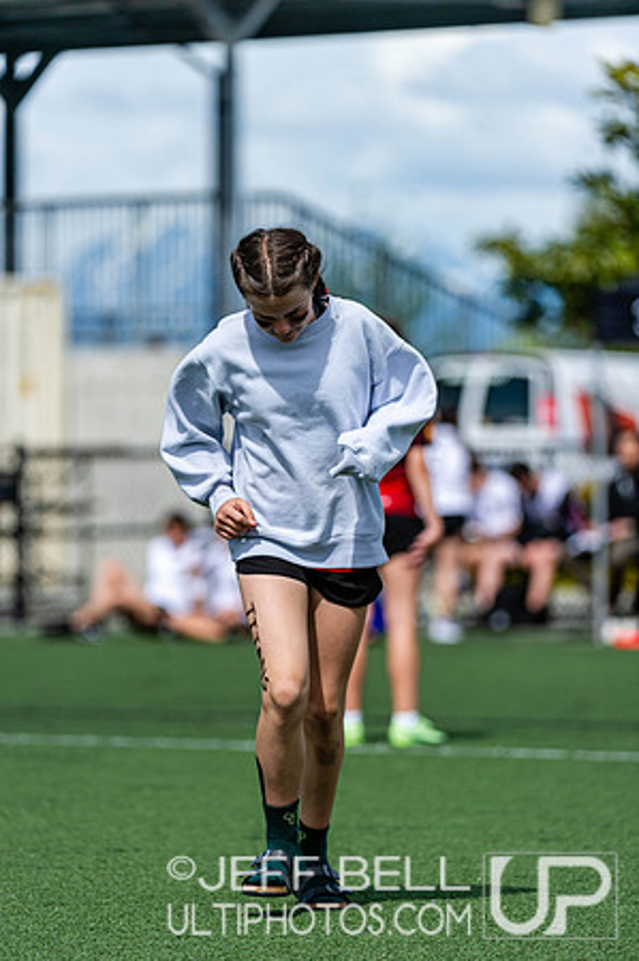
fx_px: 6671
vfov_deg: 8.2
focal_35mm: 250
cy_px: 480
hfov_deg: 5.5
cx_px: 320
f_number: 4
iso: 200
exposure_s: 1/1600
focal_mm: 250
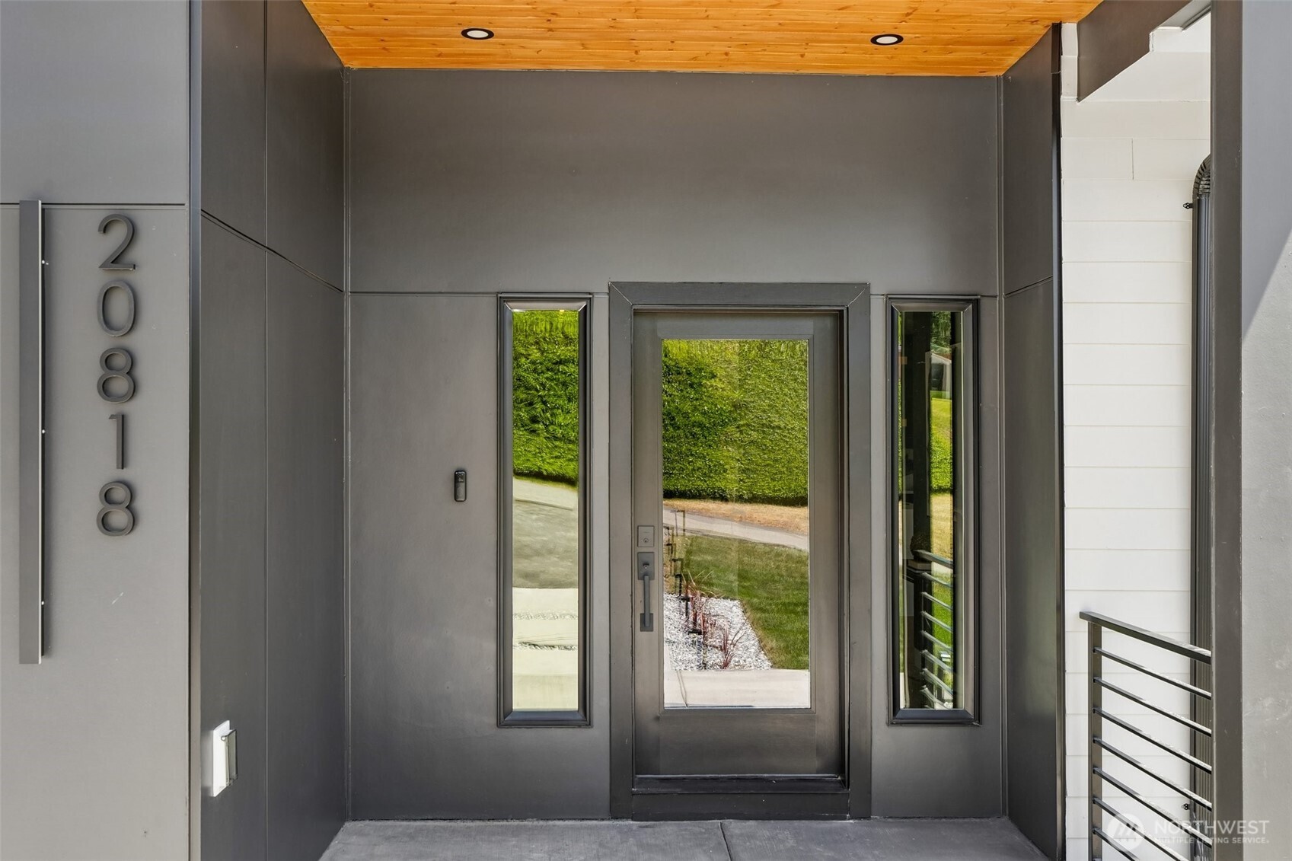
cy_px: 430
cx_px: 646
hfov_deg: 54.4
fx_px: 1256
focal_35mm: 35
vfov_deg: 37.8
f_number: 8
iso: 400
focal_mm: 35
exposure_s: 1/160
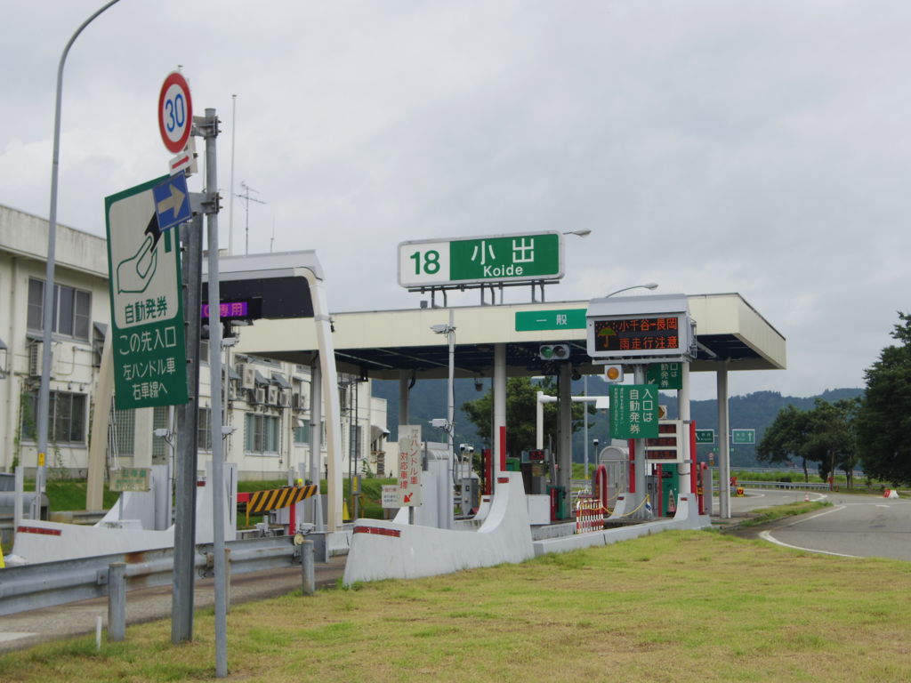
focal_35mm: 47
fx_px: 1237
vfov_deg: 30.9
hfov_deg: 40.4
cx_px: 456
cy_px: 342
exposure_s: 1/640
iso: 125
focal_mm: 8.5
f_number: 3.2
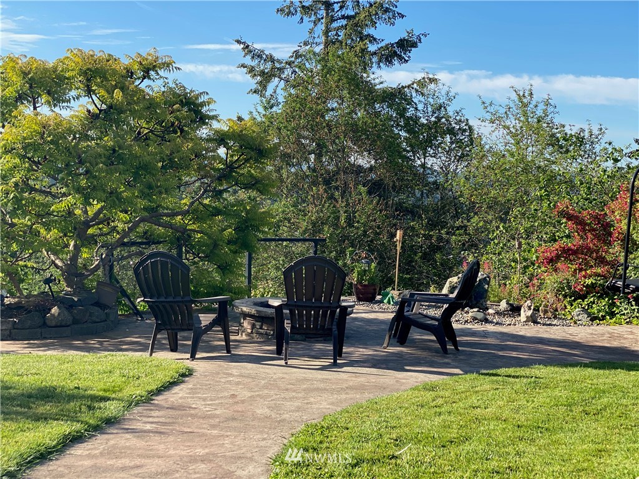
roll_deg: -3.3
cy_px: 240
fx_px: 960
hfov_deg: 36.8
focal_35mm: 52
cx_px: 320
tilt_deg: -3.1
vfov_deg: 28.0
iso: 20
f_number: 2
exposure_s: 1/727
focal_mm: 6
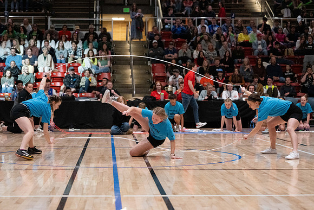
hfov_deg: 24.0
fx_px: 737
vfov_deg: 16.2
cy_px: 97
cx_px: 148
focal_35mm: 84
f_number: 2.8
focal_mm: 70
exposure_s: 1/1000
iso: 8000
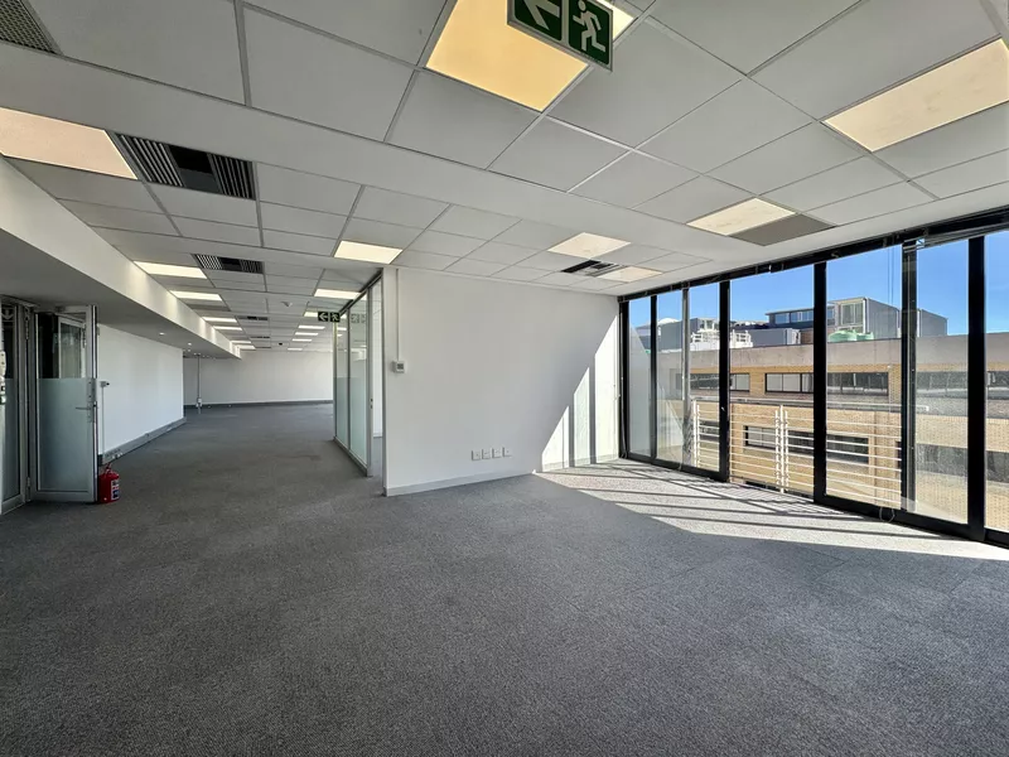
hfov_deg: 102.1
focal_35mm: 14
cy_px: 378
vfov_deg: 85.7
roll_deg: +0.5
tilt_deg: +0.1
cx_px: 504
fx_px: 408
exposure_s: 1/600
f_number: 2.2
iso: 40
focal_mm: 2.22
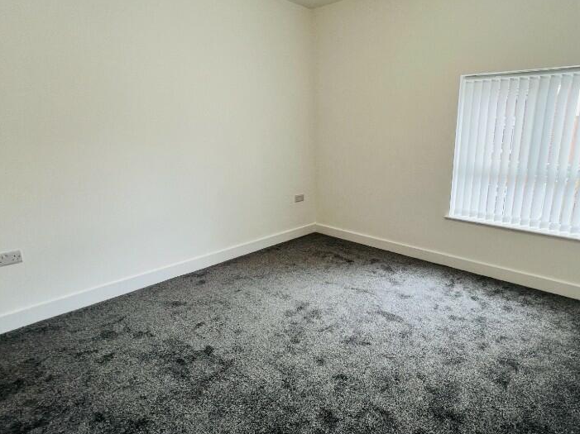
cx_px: 356
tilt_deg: -14.0
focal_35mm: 19
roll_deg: -0.7
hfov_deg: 83.4
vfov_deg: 68.6
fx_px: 318
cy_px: 208
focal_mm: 1.57
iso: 80
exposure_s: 1/99
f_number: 1.8
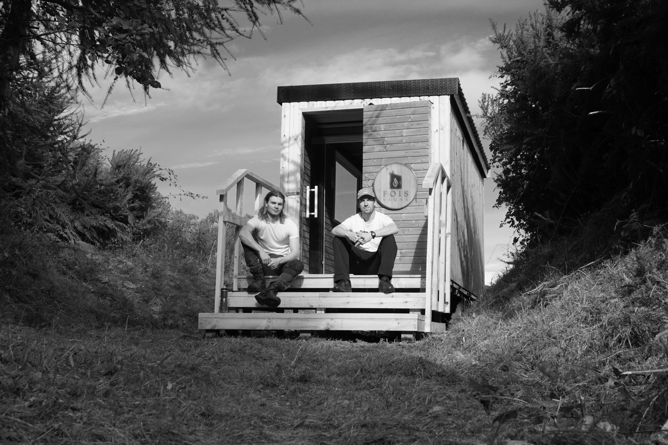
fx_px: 696
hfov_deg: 51.3
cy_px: 222
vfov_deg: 35.5
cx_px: 334
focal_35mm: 38
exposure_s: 1/320
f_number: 5.6
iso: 100
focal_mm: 25
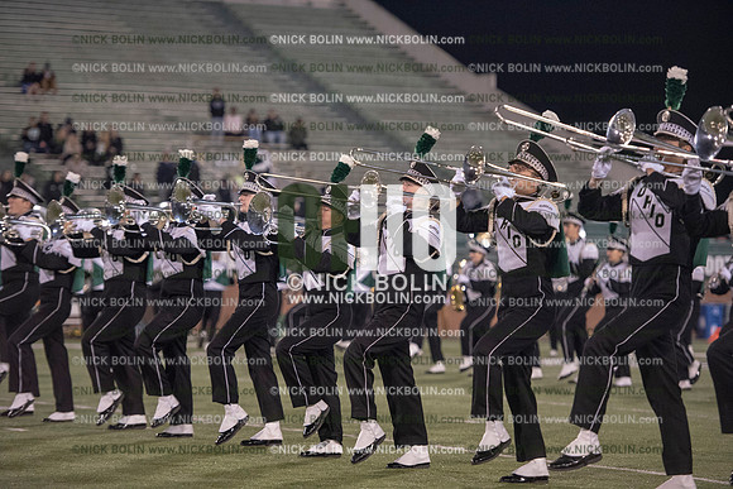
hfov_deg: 14.7
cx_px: 366
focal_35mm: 140
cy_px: 244
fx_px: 2851
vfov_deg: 9.8
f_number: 3.2
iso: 5000
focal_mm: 140
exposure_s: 1/1250
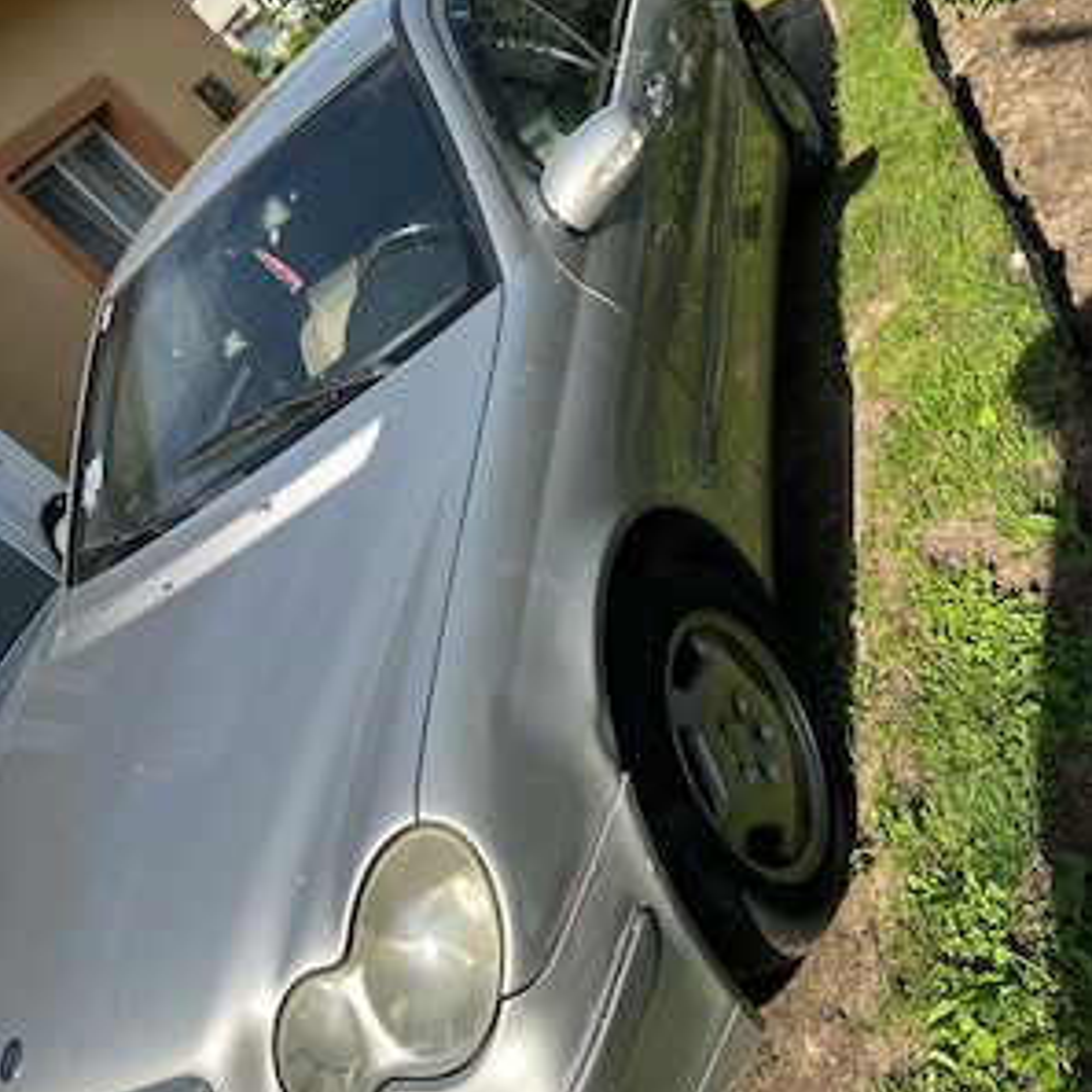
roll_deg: +44.9
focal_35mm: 31
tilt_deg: -22.7
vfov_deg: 52.5
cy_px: 518
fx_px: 1106
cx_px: 548
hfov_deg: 52.5
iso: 50
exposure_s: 1/2762
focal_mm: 5.7
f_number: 1.5
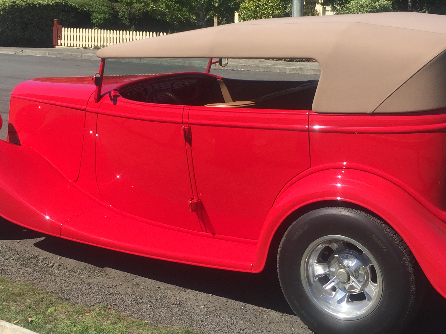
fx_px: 696
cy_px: 148
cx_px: 238
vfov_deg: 27.0
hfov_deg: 35.5
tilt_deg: -11.3
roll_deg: -2.1
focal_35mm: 54
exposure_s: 1/1721
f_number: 2.2
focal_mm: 4.15
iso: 32
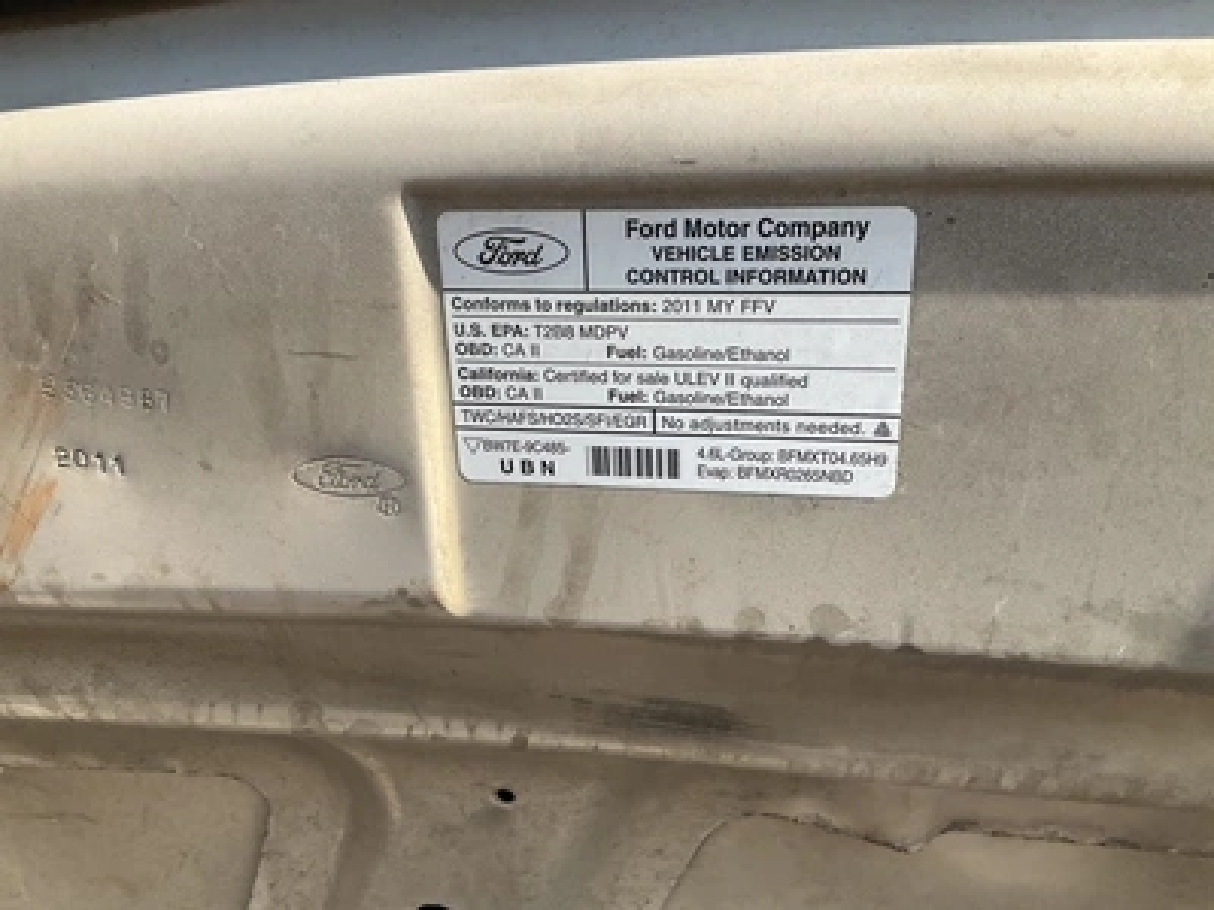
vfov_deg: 48.2
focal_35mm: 29
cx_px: 607
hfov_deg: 61.7
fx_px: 1017
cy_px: 455
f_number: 1.8
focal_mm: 3
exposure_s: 1/442
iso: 25
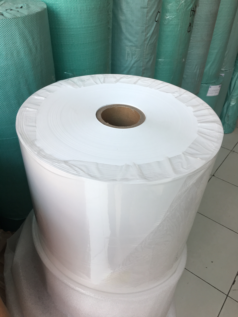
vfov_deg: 61.7
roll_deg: -3.4
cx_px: 119
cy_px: 158
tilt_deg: -38.7
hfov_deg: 48.2
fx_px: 266
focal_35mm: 29
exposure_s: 1/50
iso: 32
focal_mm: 4.15
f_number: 2.2
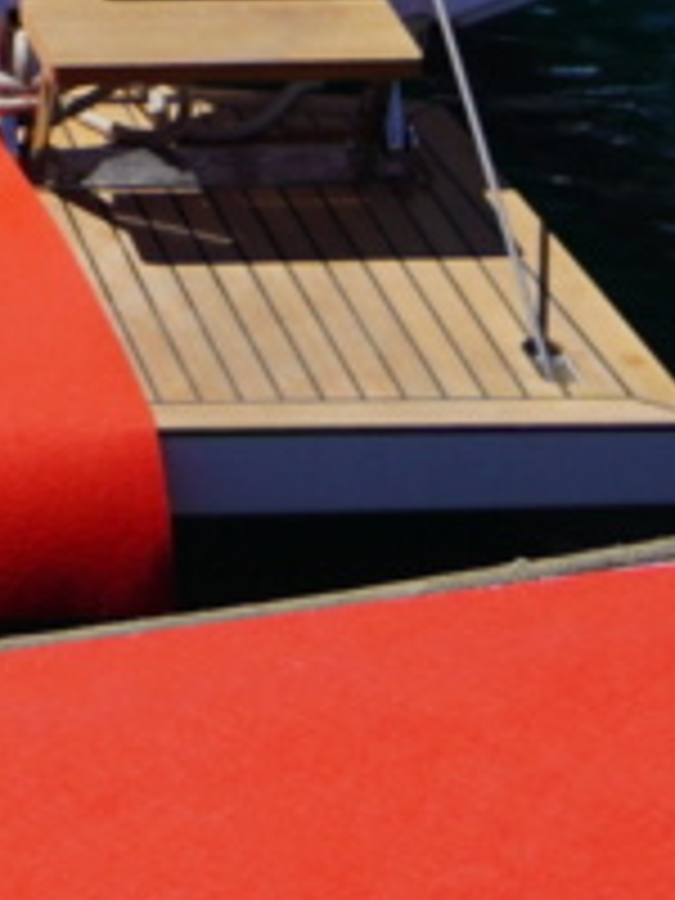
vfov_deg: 9.2
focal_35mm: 187
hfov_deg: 7.5
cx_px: -796
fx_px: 4862
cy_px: -1436
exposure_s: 1/1000
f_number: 5
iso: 100
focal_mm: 16
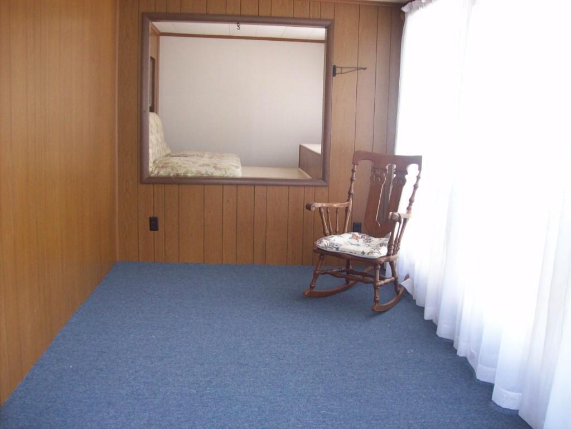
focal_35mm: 36
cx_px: 286
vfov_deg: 39.7
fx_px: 594
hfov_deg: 51.4
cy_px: 214
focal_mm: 6
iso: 200
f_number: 2.7
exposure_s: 1/102
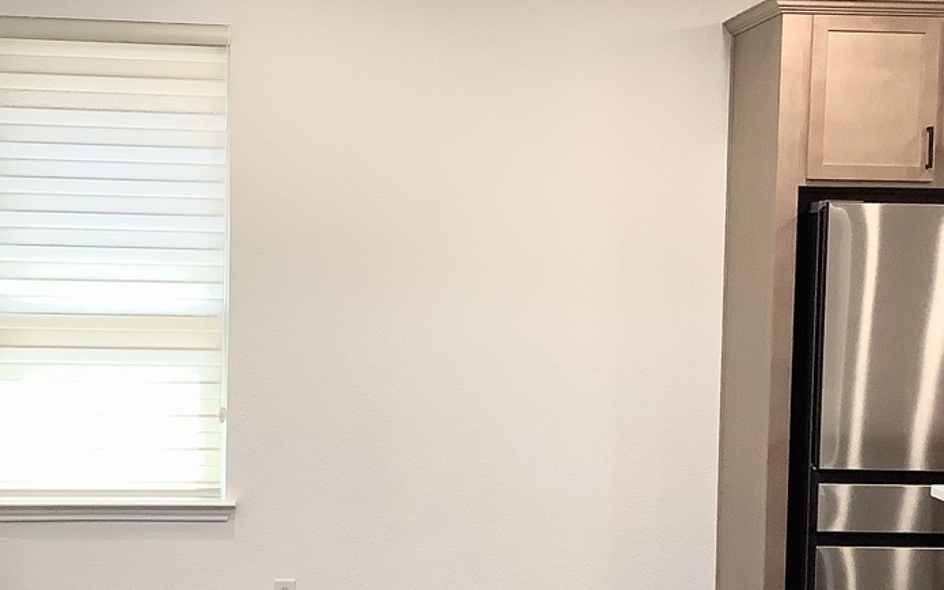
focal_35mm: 68
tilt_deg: -3.4
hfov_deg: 30.2
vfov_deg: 19.1
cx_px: 463
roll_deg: -2.3
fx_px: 1749
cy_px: 354
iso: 100
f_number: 2.4
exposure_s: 1/60
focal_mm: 3.3
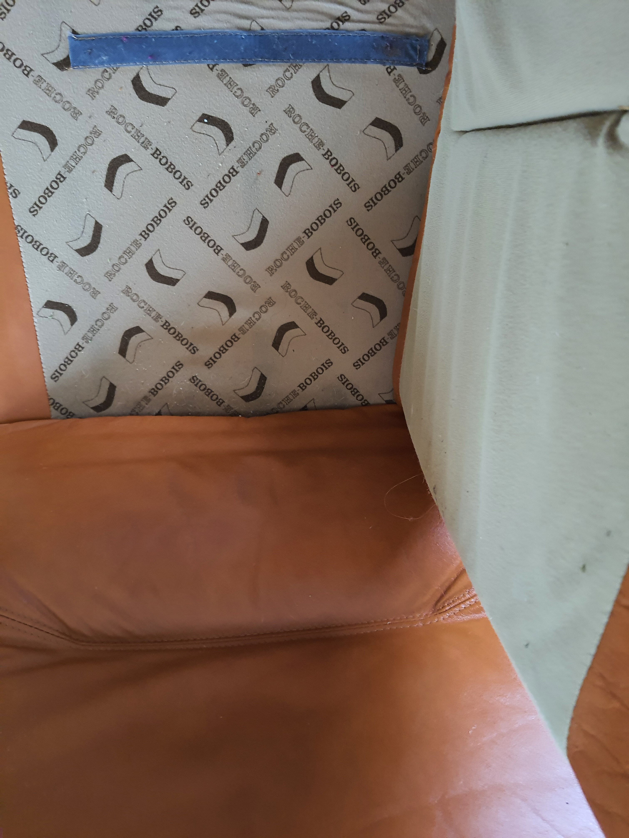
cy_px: 419
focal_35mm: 26
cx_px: 314
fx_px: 630
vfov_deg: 67.3
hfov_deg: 53.1
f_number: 1.7
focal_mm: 4.32
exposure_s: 1/13
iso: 400
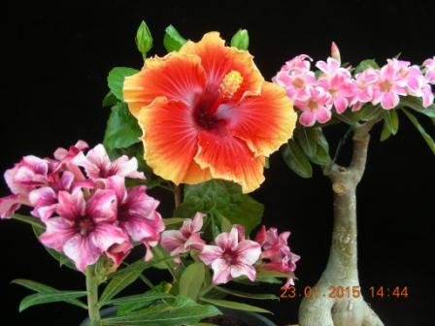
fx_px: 478
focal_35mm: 38
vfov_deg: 37.7
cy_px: 163
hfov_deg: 49.0
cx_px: 218
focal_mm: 6.3
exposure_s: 1/35.3
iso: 50
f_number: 3.5
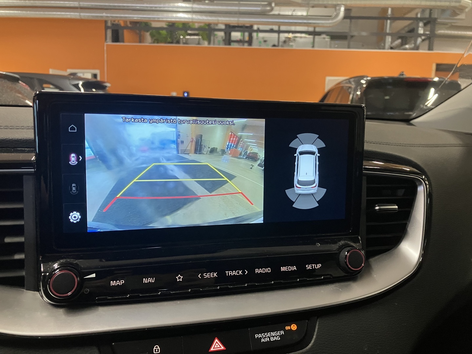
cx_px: 236
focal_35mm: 28
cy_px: 177
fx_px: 382
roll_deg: -1.8
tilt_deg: -8.1
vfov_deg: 49.7
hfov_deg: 63.4
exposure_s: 1/50
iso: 250
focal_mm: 3.99
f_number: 1.8
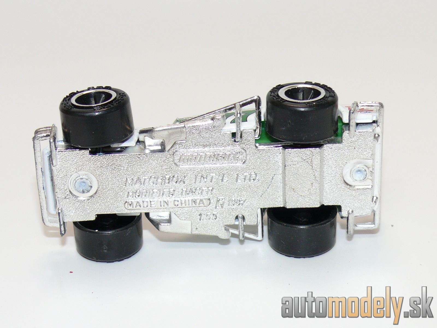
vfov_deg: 16.6
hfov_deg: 22.0
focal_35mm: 89
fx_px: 1124
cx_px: 218
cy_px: 164
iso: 100
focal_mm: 12.5
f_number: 4
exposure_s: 1/30
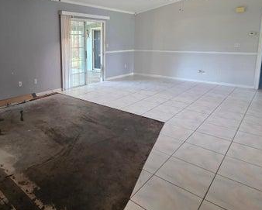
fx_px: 186
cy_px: 69
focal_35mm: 24
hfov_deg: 68.1
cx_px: 85
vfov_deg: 57.5
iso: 400
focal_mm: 2.2
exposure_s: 1/60
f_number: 1.9
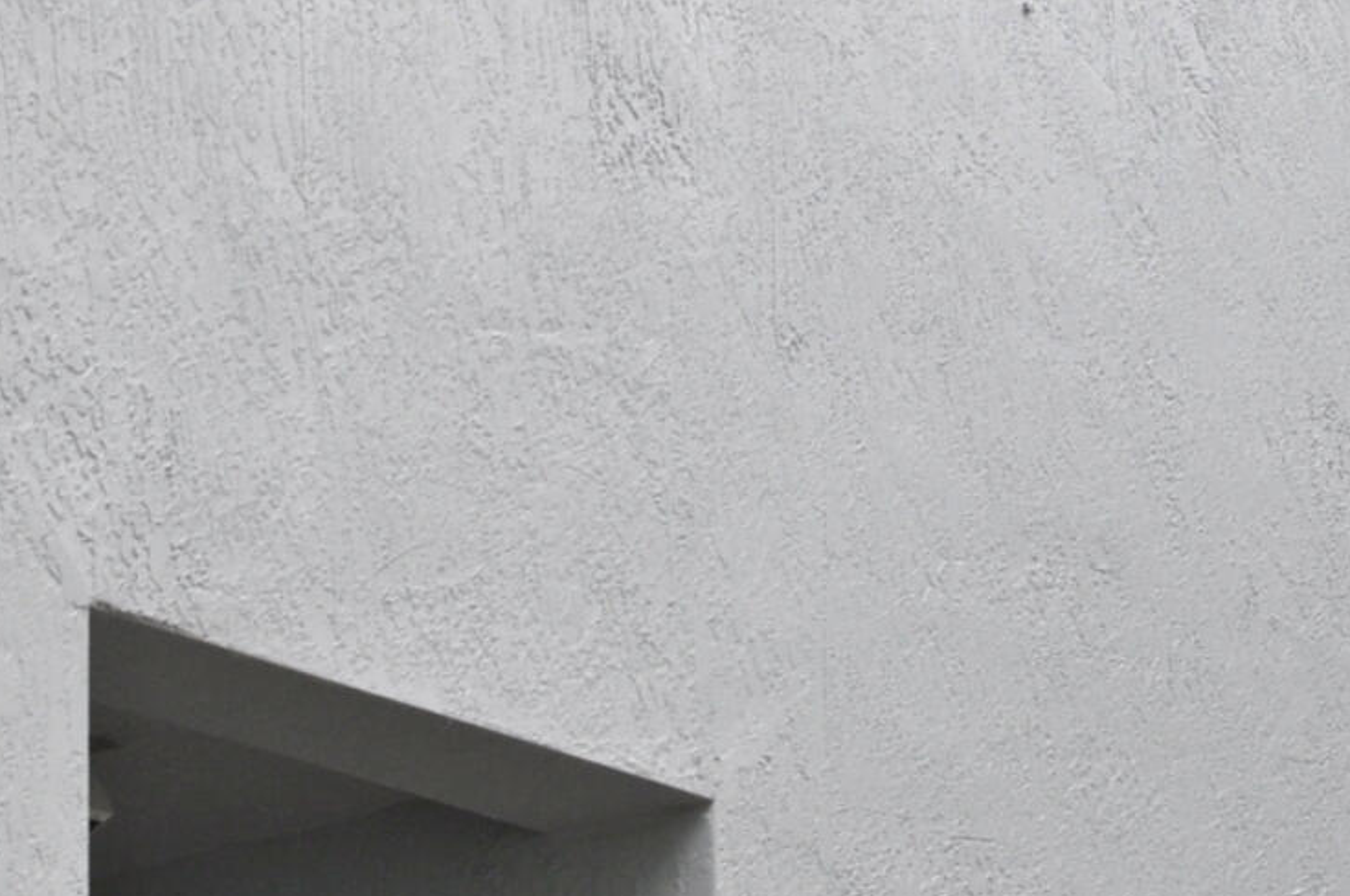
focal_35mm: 98
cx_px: -1018
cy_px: 1693
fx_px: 3670
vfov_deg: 12.5
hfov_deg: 17.3
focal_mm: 16
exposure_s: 1/200
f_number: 7.1
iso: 200
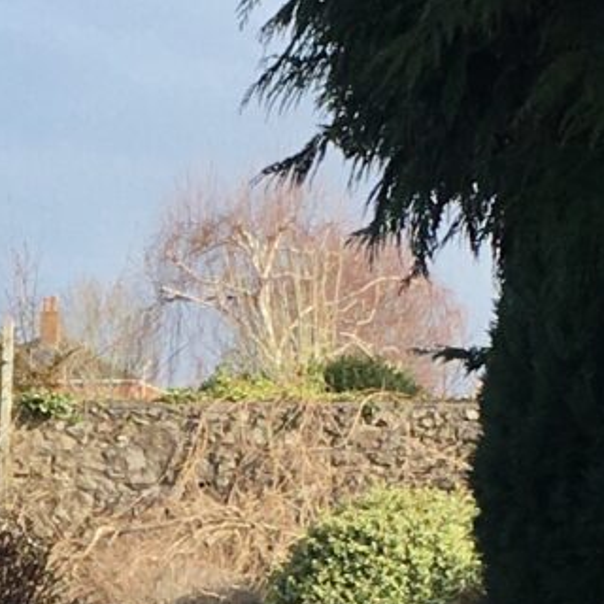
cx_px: -98
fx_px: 4047
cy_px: 780
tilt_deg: -1.9
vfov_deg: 8.4
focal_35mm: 205
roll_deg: -1.5
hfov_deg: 8.5
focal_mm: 4.15
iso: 25
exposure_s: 1/1068
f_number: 2.2
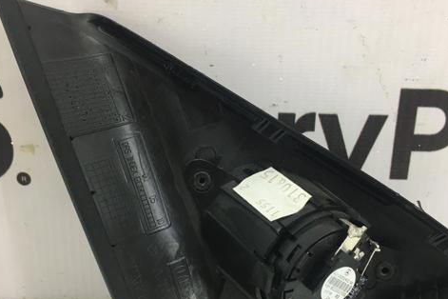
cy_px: 190
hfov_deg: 47.4
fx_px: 510
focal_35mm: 41
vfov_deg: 32.4
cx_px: 231
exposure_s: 1/33
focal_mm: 4.15
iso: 25
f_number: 2.2
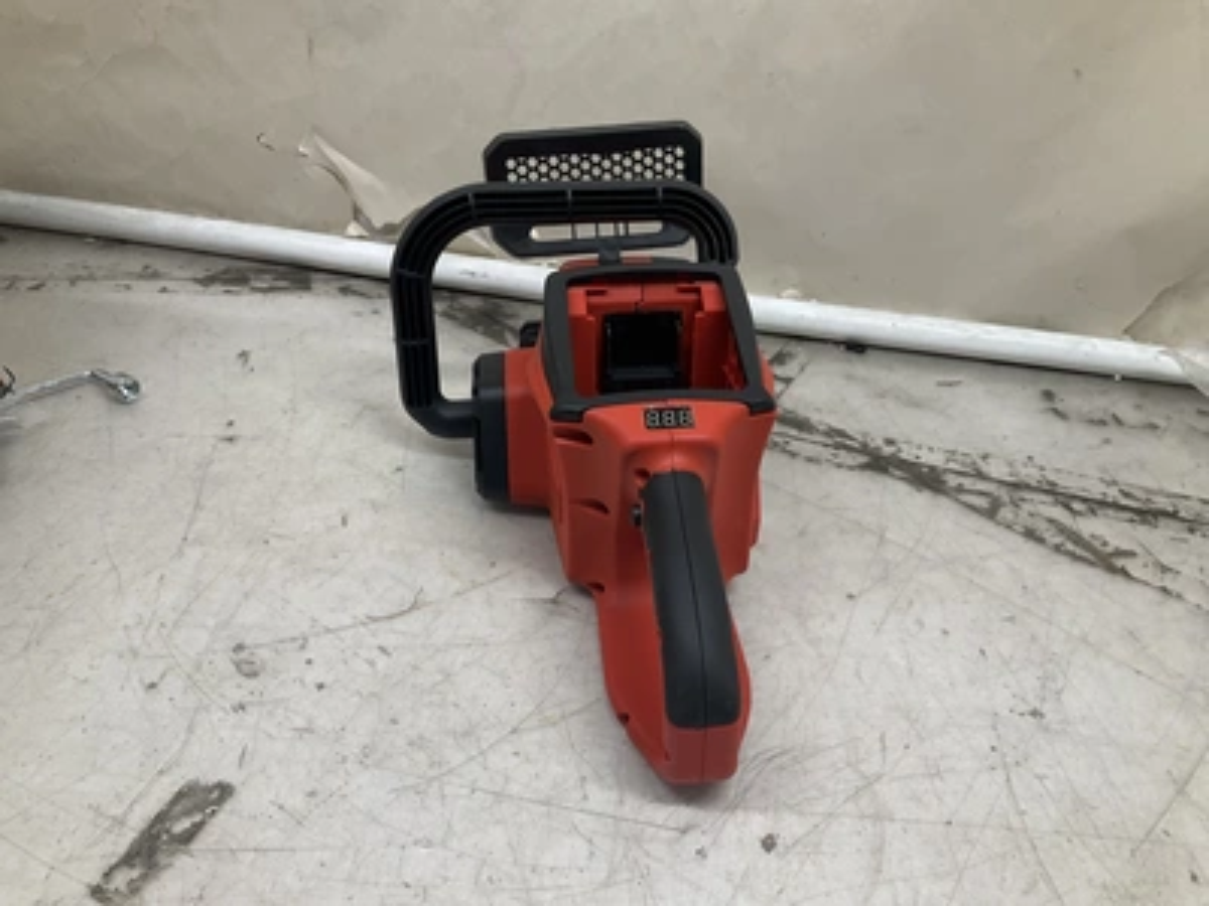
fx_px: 1013
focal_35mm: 29
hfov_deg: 61.7
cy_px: 453
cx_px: 604
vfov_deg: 48.2
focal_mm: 3
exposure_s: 1/120
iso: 40
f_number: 1.8
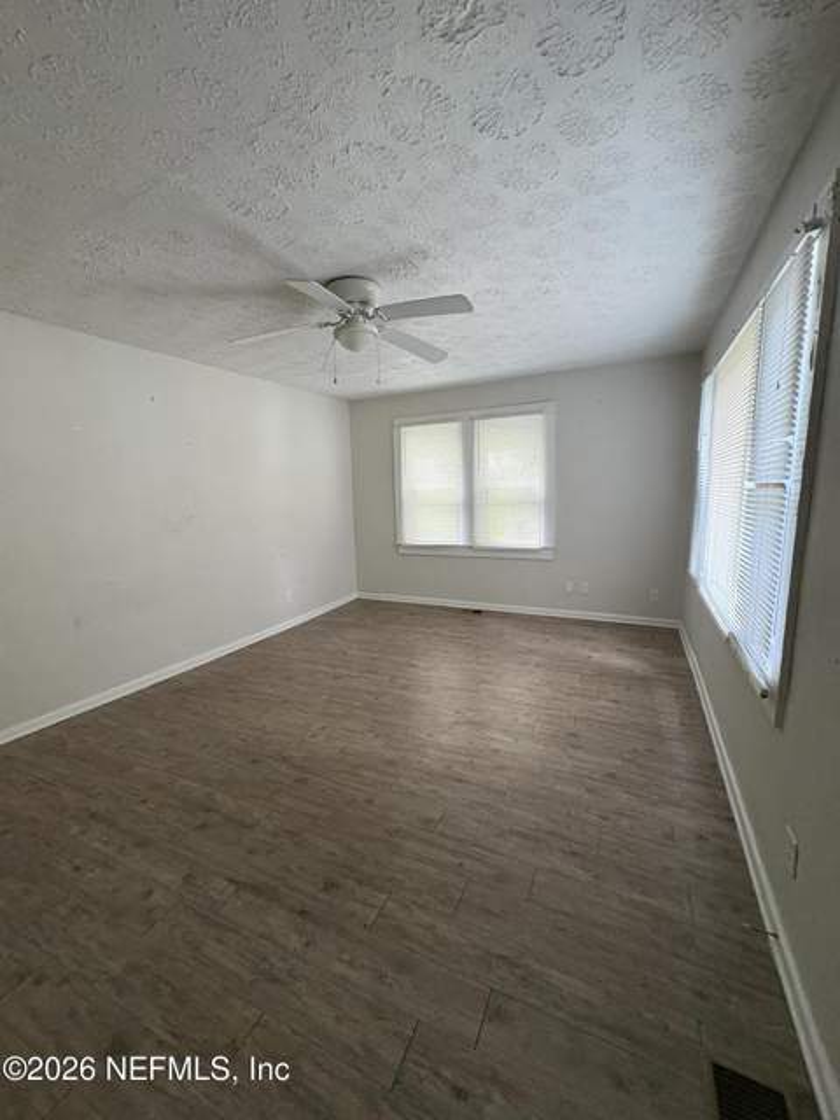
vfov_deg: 102.1
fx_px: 453
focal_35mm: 14
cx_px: 420
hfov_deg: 85.7
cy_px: 560
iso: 400
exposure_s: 1/60
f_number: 2.2
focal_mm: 2.22
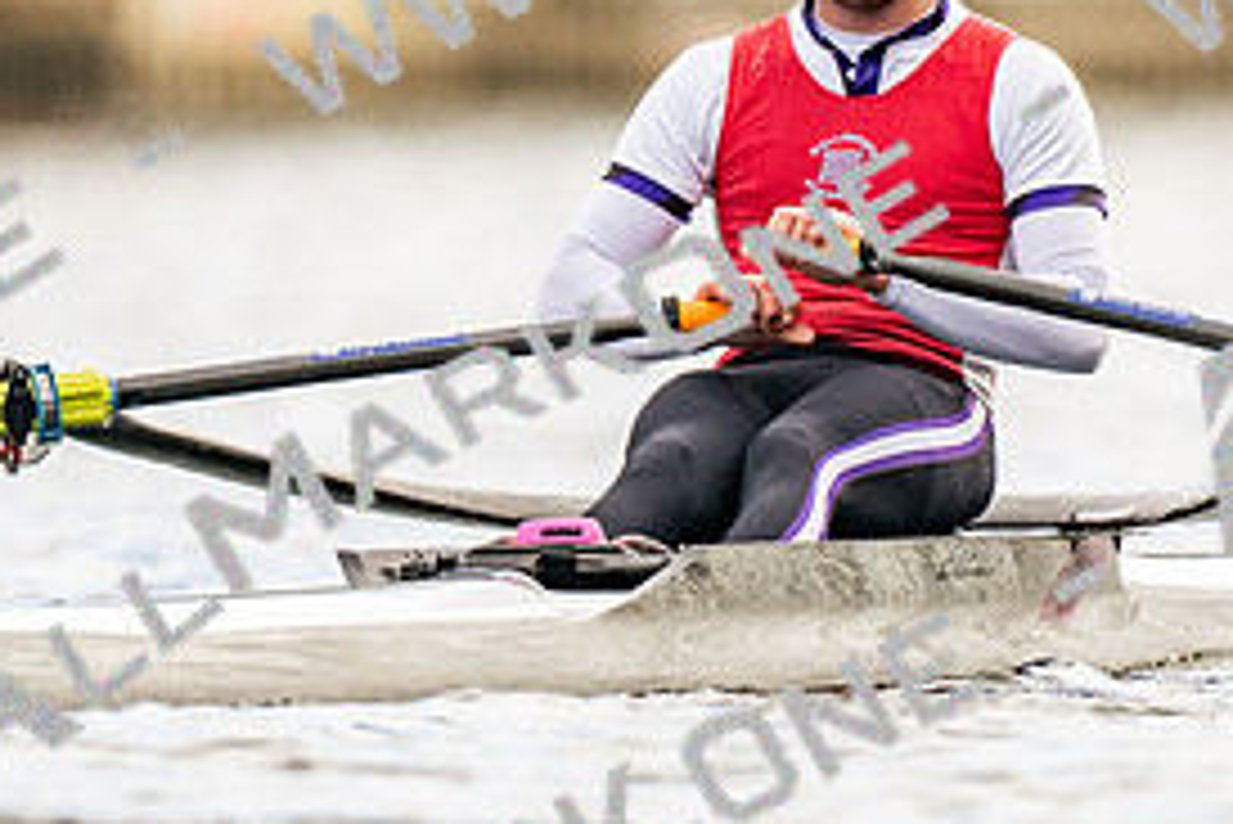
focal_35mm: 1903
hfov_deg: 1.1
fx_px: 65209
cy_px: 128
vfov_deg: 0.7
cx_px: 814
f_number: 4
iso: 400
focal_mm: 600
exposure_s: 1/2500
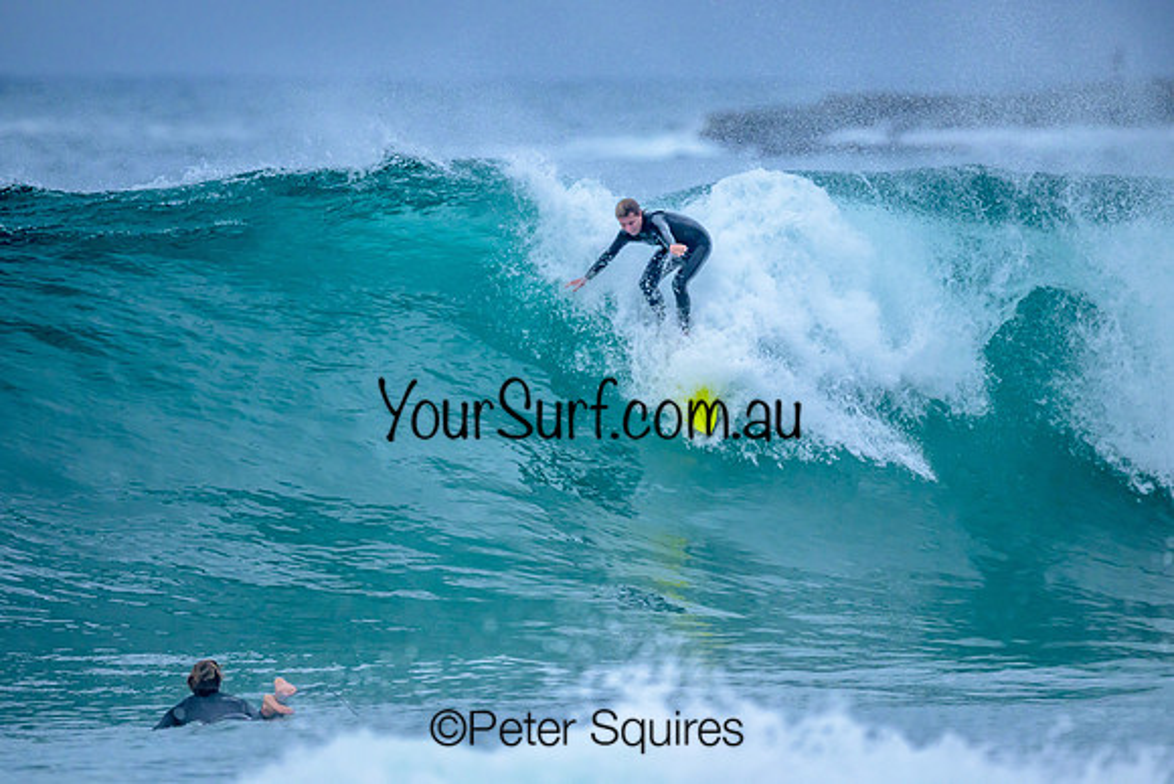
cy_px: 392
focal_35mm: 800
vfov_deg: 1.7
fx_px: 26094
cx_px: 587
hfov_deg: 2.6
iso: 2000
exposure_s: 1/3200
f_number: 6.3
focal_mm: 800
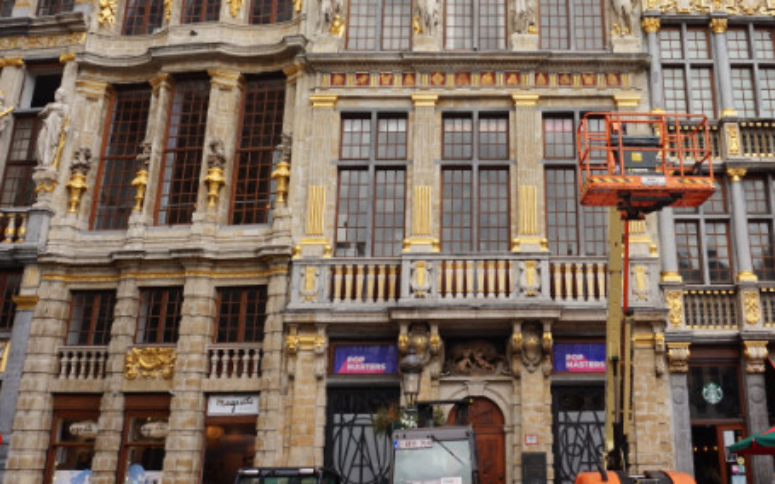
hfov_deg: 45.7
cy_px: 73
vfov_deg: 28.9
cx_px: 501
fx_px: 908
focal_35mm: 43
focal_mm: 16
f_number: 9
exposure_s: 1/80
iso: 100
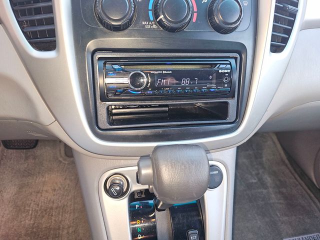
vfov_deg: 58.9
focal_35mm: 23
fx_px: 213
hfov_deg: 73.9
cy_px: 120
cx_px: 160
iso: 80
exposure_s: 1/60
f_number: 1.7
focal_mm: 6.3
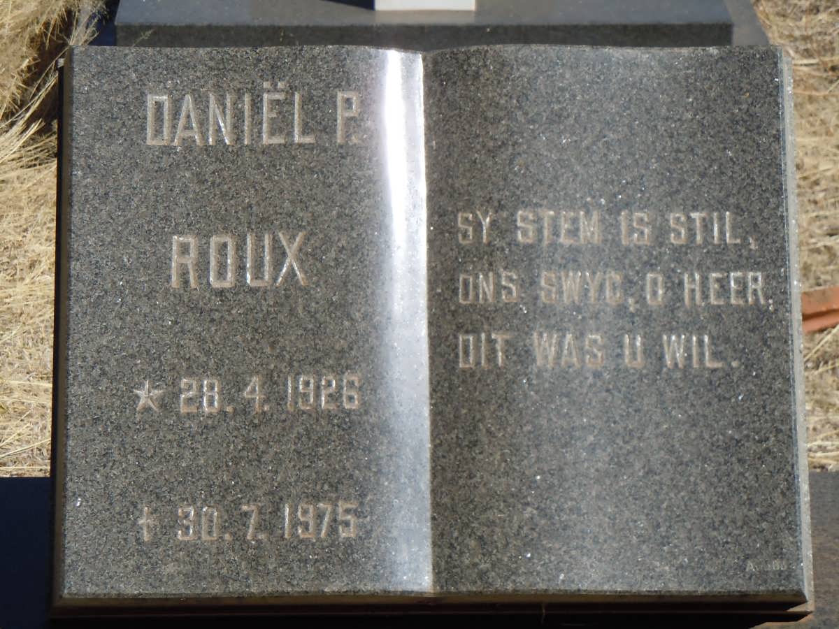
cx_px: 420
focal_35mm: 116
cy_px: 314
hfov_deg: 17.0
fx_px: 2812
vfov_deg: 12.8
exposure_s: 1/320
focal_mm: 20.9
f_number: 9.2
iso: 200
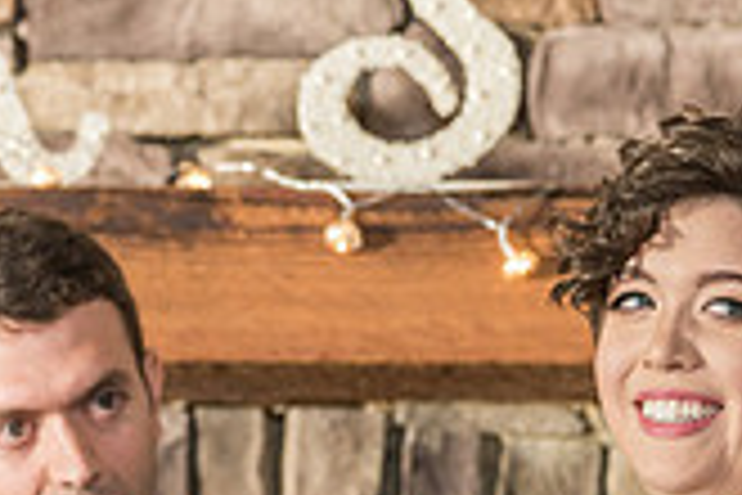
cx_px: 180
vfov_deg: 3.2
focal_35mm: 422
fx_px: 8697
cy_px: 677
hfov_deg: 4.9
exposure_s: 1/200
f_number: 4
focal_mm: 120
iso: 1000
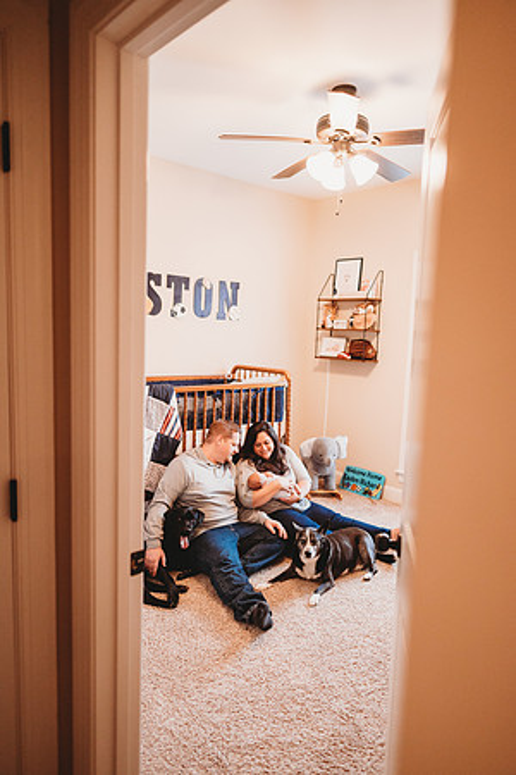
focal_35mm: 24
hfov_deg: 53.1
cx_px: 258
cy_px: 388
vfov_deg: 73.7
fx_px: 516
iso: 800
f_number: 2.2
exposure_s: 1/160
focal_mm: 24
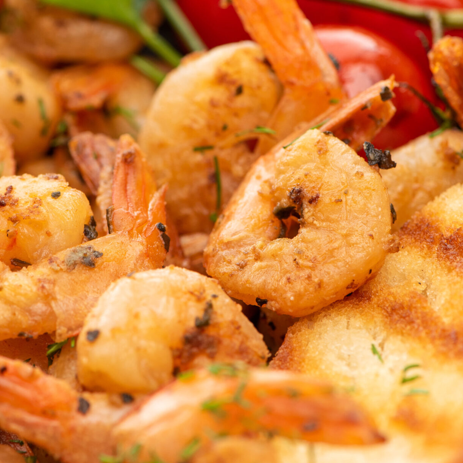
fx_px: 2845
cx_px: 194
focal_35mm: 188
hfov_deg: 9.3
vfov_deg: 9.3
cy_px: 183
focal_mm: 105
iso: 250
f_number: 9
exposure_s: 1/160
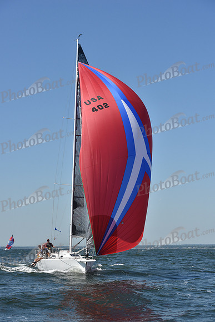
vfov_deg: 28.8
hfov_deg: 19.5
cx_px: 108
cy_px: 161
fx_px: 627
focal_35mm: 70
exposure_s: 1/1250
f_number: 8
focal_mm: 70
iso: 250
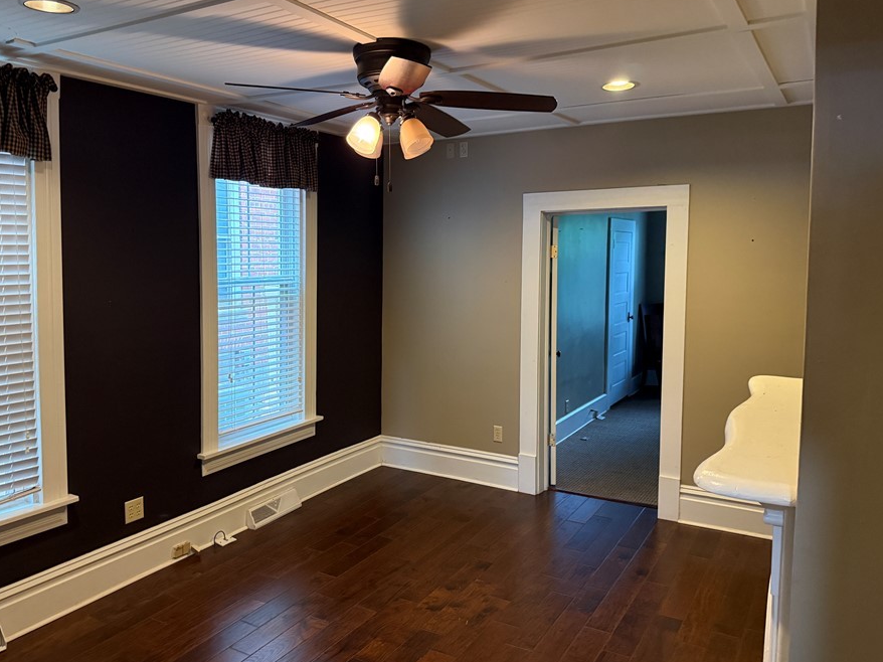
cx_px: 393
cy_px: 307
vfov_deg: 49.7
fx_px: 714
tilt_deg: -4.5
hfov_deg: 63.3
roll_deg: -1.4
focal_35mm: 28
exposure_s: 1/60
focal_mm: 6.76
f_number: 1.78
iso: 500
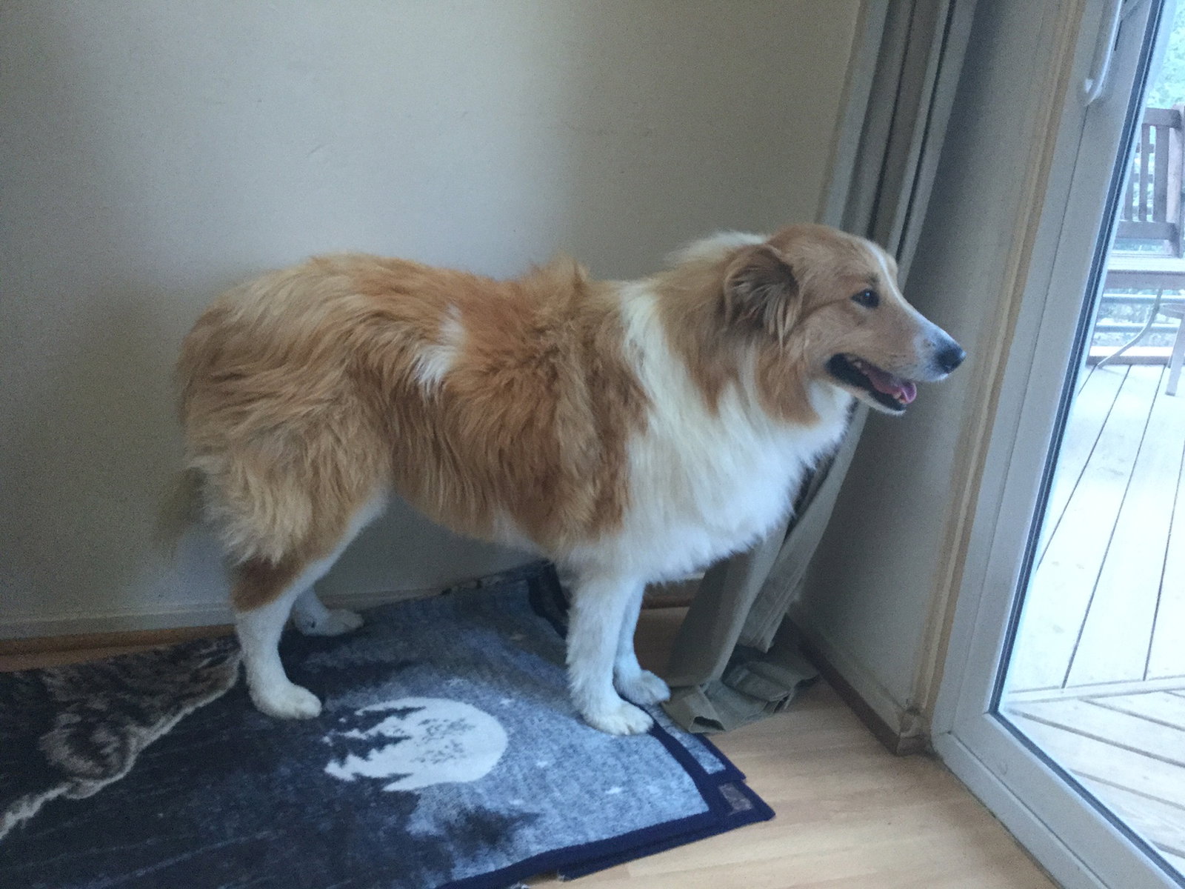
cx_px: 592
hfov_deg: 58.4
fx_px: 1061
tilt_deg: -21.8
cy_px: 444
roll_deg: -4.2
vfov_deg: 45.4
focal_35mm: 31
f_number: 2.4
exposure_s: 1/30
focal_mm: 3.3
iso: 125
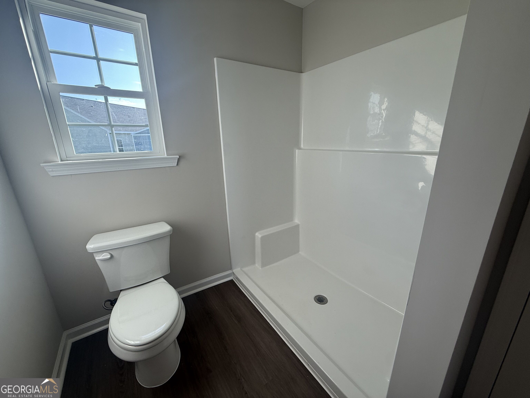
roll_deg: +1.0
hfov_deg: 102.1
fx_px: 214
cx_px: 265
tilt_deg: -14.8
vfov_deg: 85.7
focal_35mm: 14
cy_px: 199
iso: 50
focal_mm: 2.22
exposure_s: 1/133
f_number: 2.2
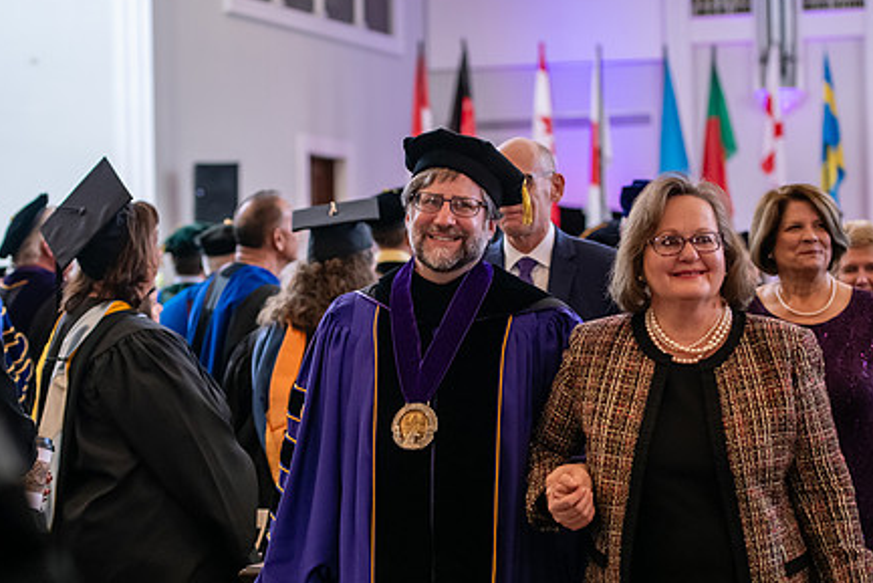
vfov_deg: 14.0
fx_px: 2377
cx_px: 387
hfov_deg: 20.8
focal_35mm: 98
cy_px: 363
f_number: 3.2
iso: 1600
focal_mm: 70
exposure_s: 1/200
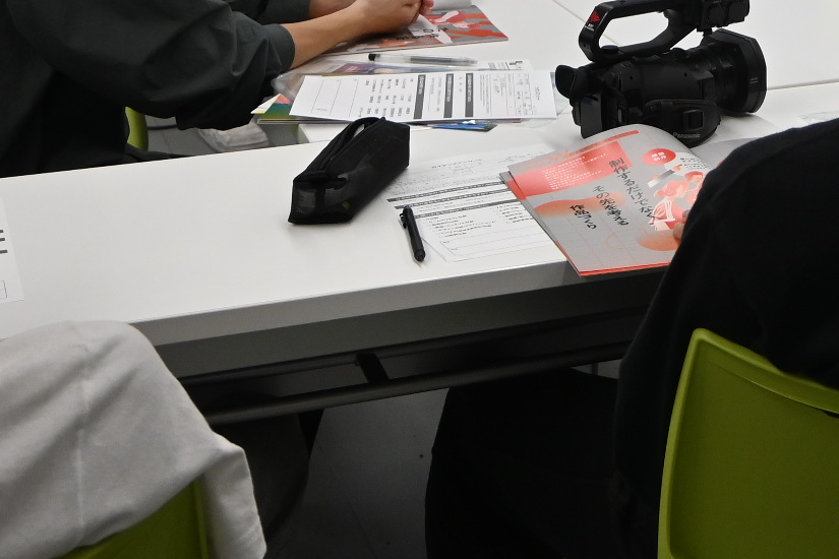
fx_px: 1888
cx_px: 717
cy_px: -380
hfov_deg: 24.5
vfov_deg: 15.1
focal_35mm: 81
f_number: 3.5
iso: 400
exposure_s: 1/250
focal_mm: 16
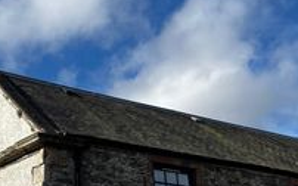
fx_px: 666
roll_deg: -0.3
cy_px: 158
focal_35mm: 82
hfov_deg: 25.2
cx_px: 131
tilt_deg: +13.3
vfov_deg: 15.8
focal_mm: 5.1
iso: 50
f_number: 1.6
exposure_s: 1/3876
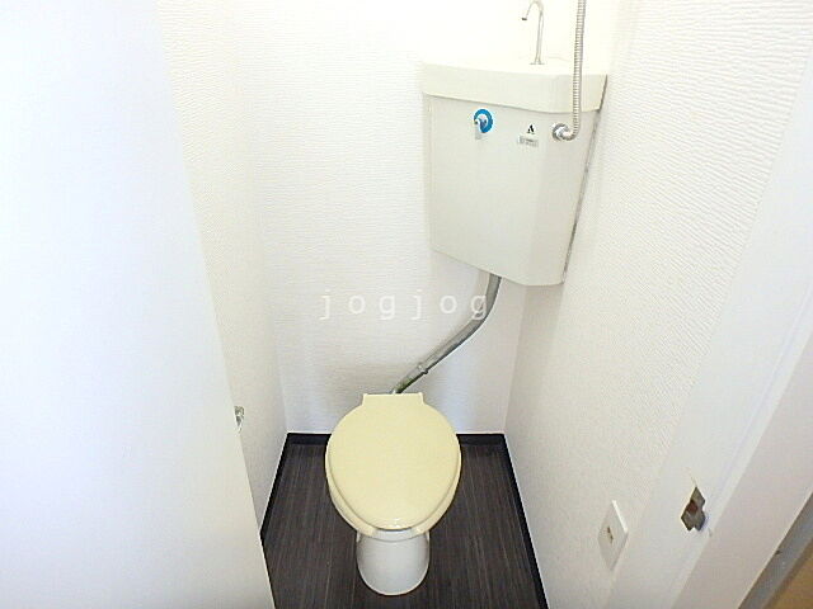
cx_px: 406
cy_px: 304
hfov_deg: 79.0
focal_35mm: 21
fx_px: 493
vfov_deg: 63.4
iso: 400
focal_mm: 3.7
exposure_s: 1/30
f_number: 3.5
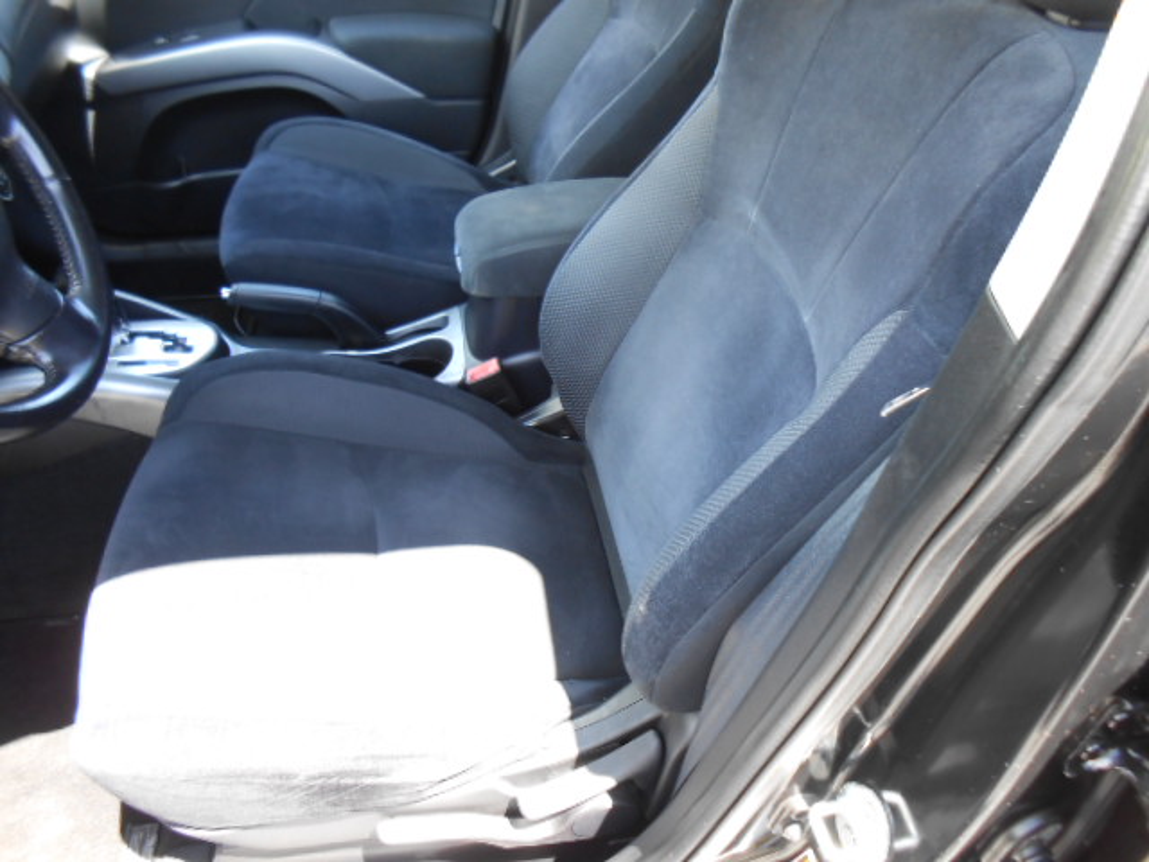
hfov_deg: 67.3
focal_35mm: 26
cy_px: 431
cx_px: 574
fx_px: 863
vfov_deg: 53.1
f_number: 3.5
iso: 160
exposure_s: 1/30
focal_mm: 4.6
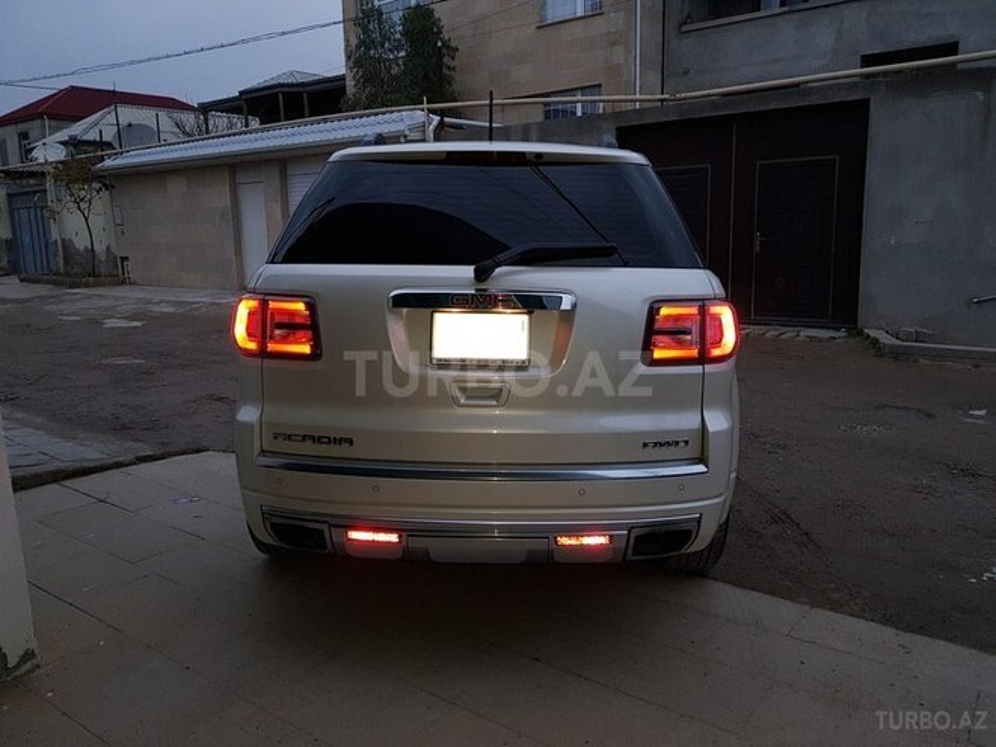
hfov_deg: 67.3
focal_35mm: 26
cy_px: 374
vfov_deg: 53.1
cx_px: 498
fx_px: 748
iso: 125
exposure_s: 1/60
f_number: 1.7
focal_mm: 4.2
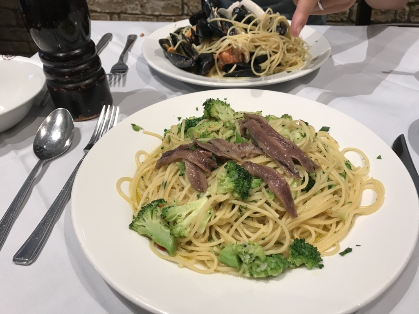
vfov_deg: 49.7
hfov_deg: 63.4
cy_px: 157
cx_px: 210
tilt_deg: -38.3
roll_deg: +0.9
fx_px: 339
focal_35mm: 28
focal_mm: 3.99
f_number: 1.8
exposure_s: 1/33
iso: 40
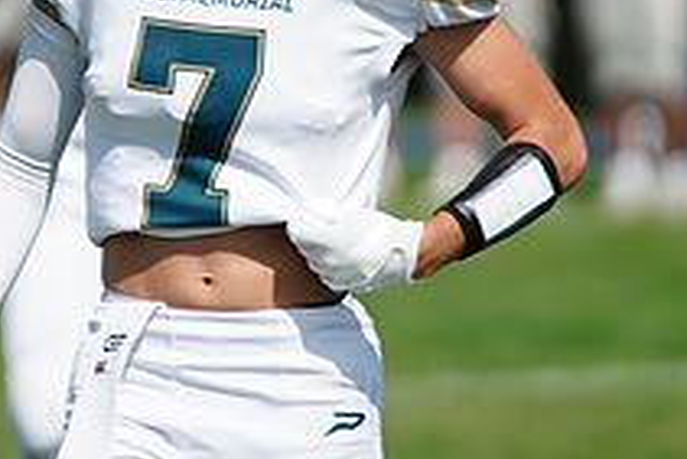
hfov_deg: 2.5
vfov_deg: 1.7
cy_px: -57
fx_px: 15735
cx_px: 208
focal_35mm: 824
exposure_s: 1/8000
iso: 400
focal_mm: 300
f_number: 2.8
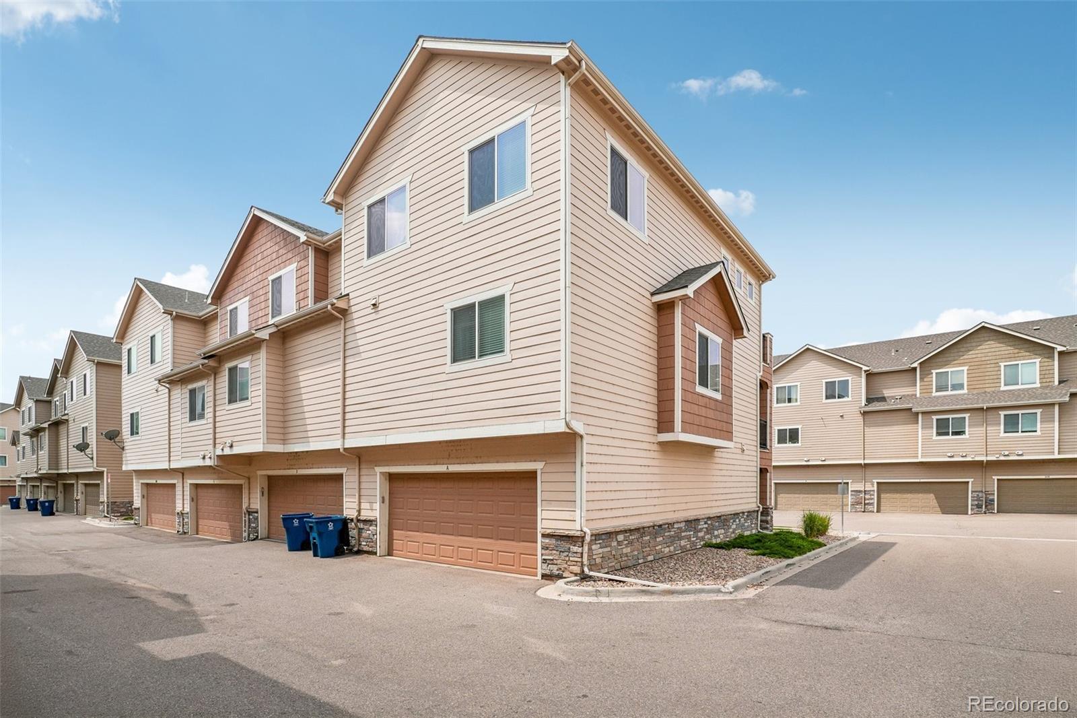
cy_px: 359
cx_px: 538
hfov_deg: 95.0
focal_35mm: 16
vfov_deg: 72.0
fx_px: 493
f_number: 8
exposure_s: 1/500
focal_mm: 11
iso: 100
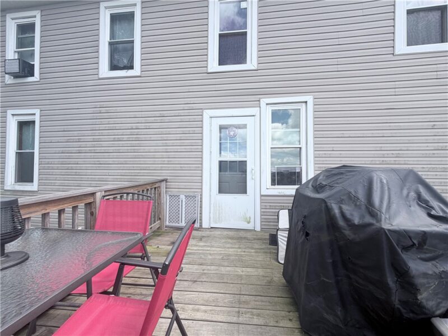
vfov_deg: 85.7
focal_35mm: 14
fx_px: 181
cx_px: 224
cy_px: 168
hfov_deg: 102.1
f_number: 2.2
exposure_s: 1/514
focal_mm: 2.22
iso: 40
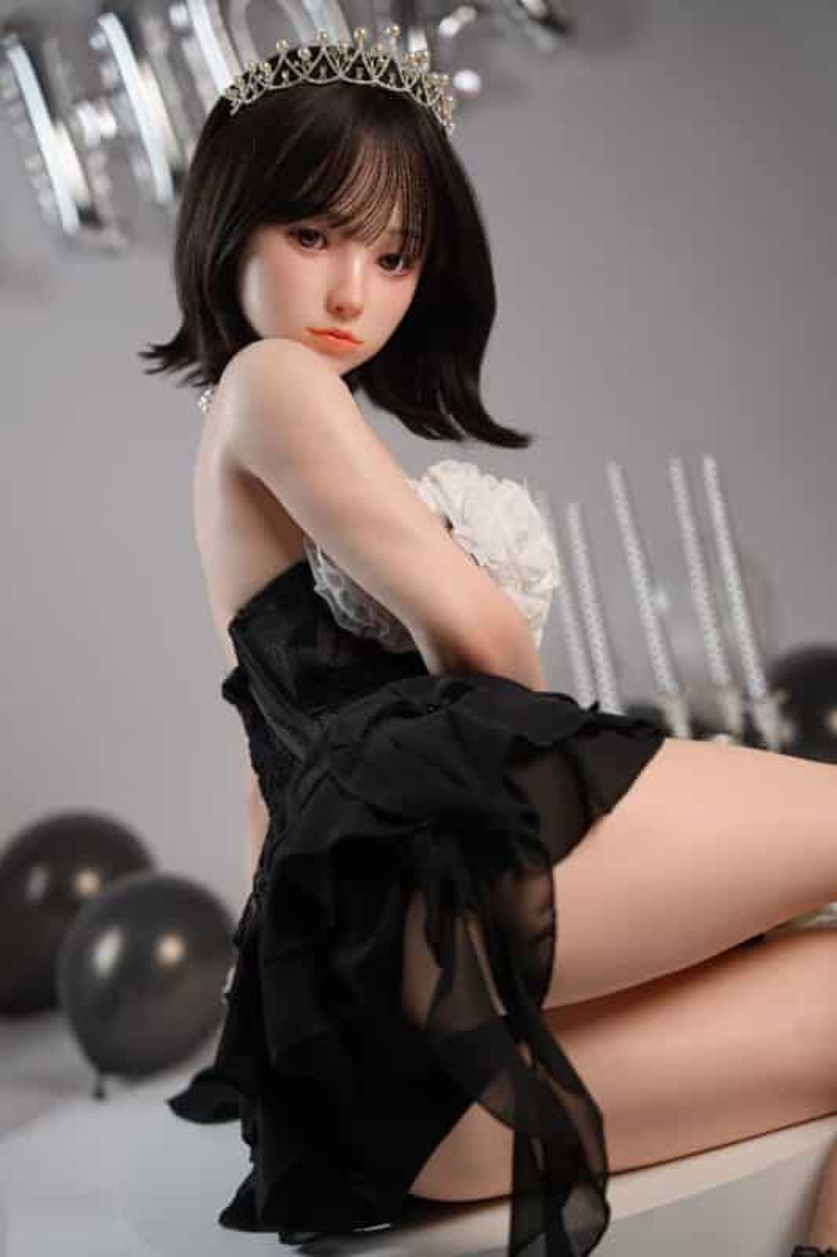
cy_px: 628
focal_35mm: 70
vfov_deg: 28.8
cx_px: 418
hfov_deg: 19.4
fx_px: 2442
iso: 200
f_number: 2.8
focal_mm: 70
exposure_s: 1/200
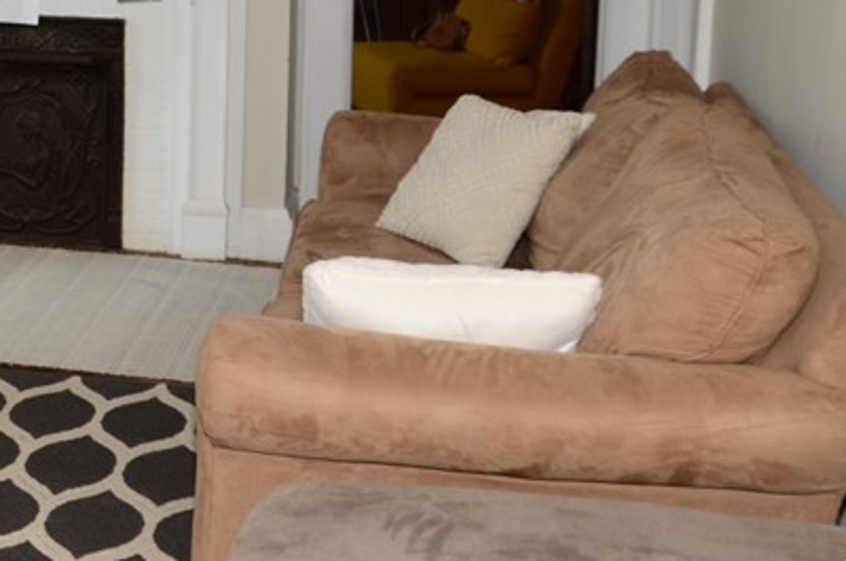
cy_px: 22
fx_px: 1627
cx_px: -189
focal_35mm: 69
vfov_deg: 19.1
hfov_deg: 25.8
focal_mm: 17
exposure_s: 1/60
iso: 400
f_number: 5.6
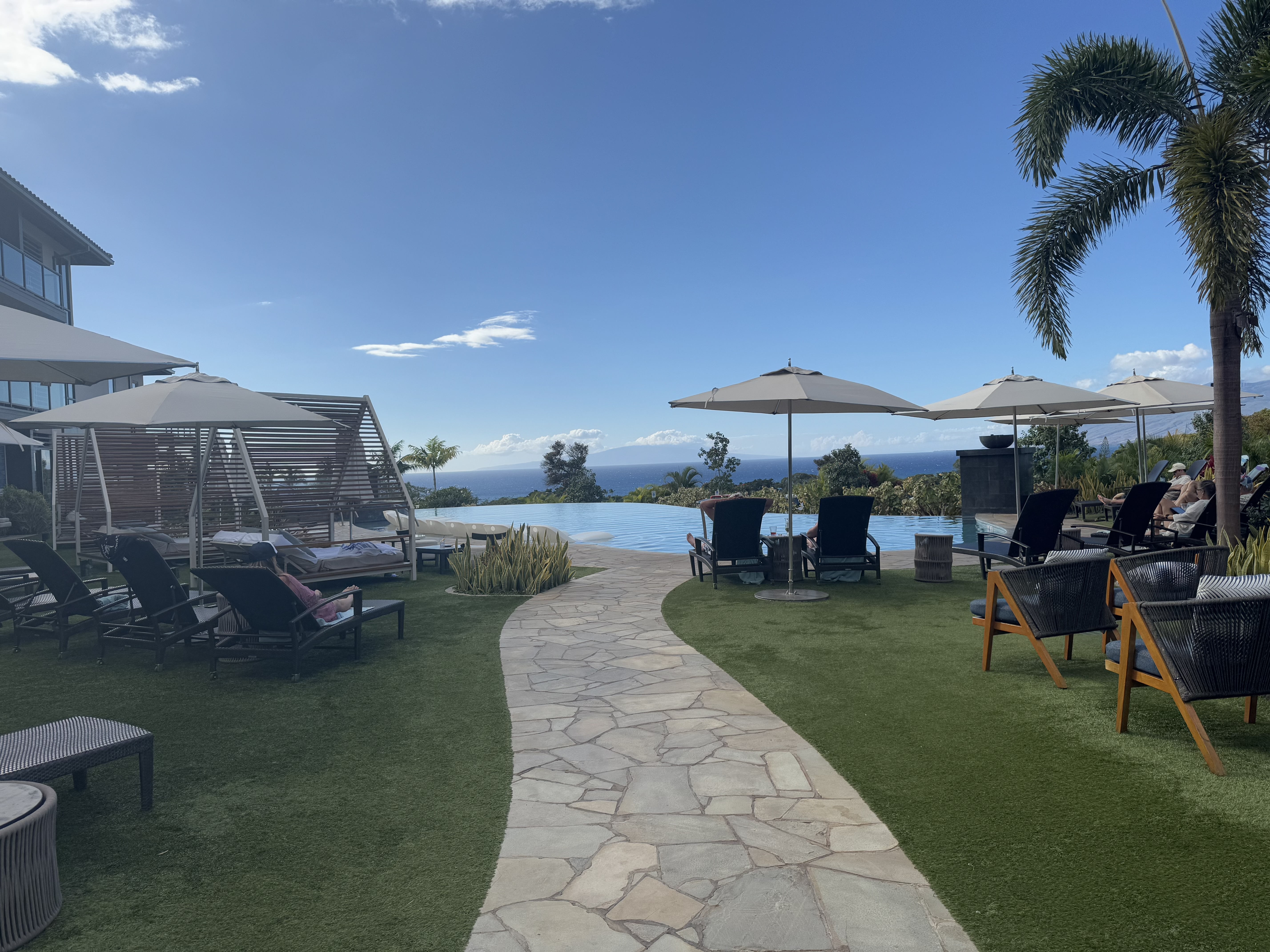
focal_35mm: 24
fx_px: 881
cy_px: 476
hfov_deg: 71.6
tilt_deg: -2.2
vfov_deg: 56.8
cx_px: 635
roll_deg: +2.4
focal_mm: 6.76
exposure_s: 1/7092
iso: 80
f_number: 1.78
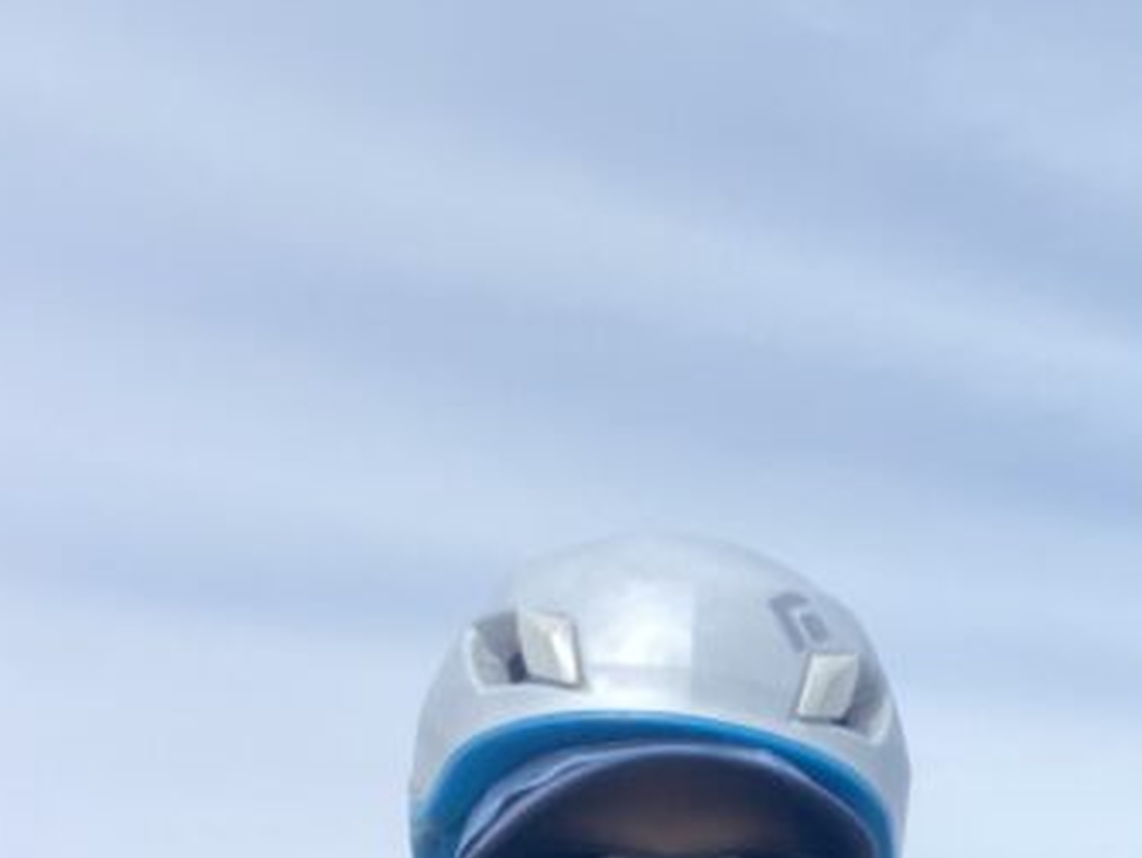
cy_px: 928
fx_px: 3235
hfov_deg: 19.4
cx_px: 1183
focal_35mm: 98
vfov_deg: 14.8
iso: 20
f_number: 2.2
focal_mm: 2.87
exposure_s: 1/430
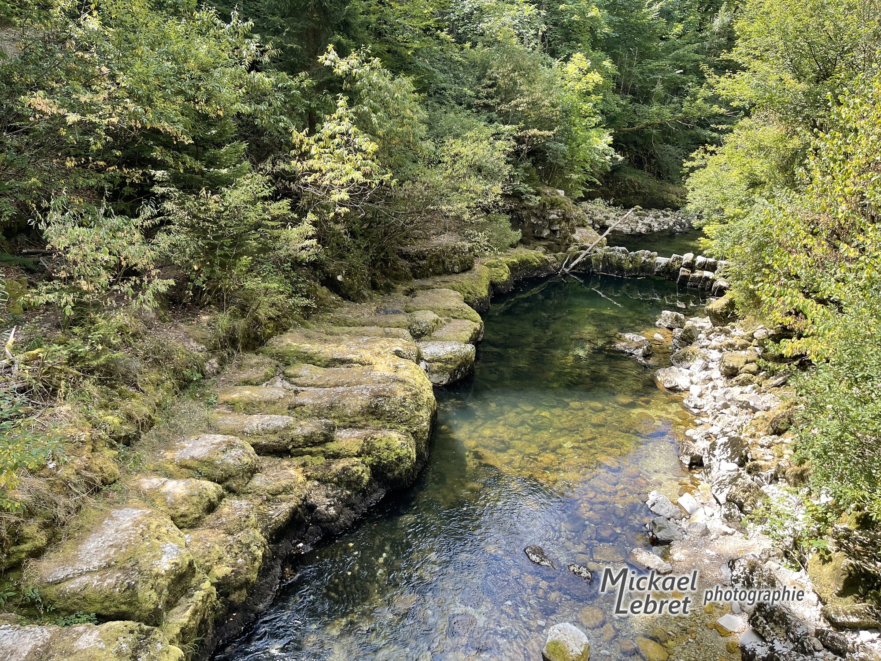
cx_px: 440
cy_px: 330
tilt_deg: -18.2
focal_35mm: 26
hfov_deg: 67.3
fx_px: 662
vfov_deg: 53.1
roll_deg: -1.5
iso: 32
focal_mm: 5.1
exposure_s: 1/366
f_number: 1.6
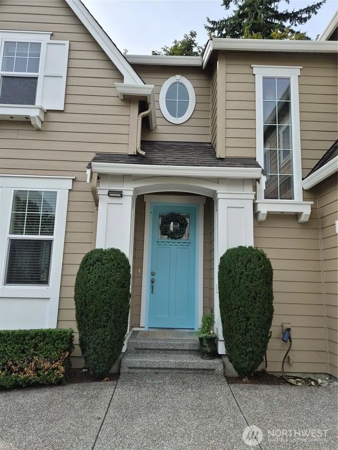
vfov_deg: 73.9
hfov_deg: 58.9
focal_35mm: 23
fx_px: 299
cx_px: 169
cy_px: 225
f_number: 1.8
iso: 80
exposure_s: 1/3936
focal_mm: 5.4
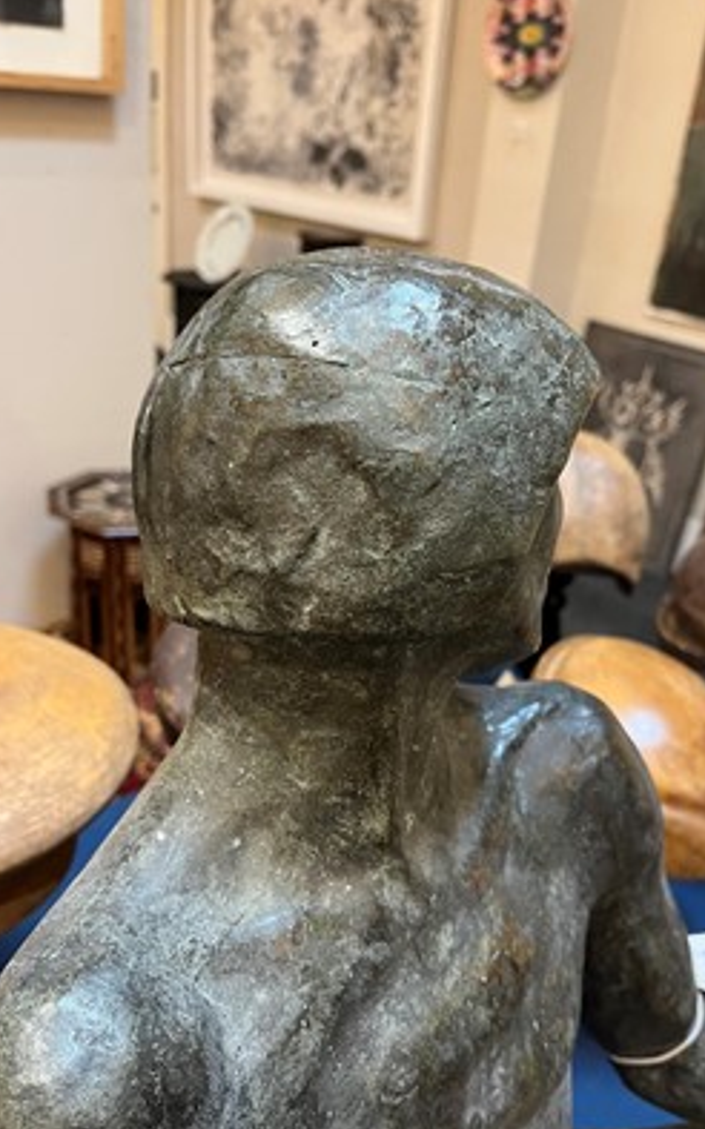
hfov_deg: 44.5
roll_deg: -6.0
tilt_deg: -26.6
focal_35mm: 28
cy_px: 562
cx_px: 384
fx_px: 861
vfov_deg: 66.5
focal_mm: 5.1
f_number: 1.6
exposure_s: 1/50
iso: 200
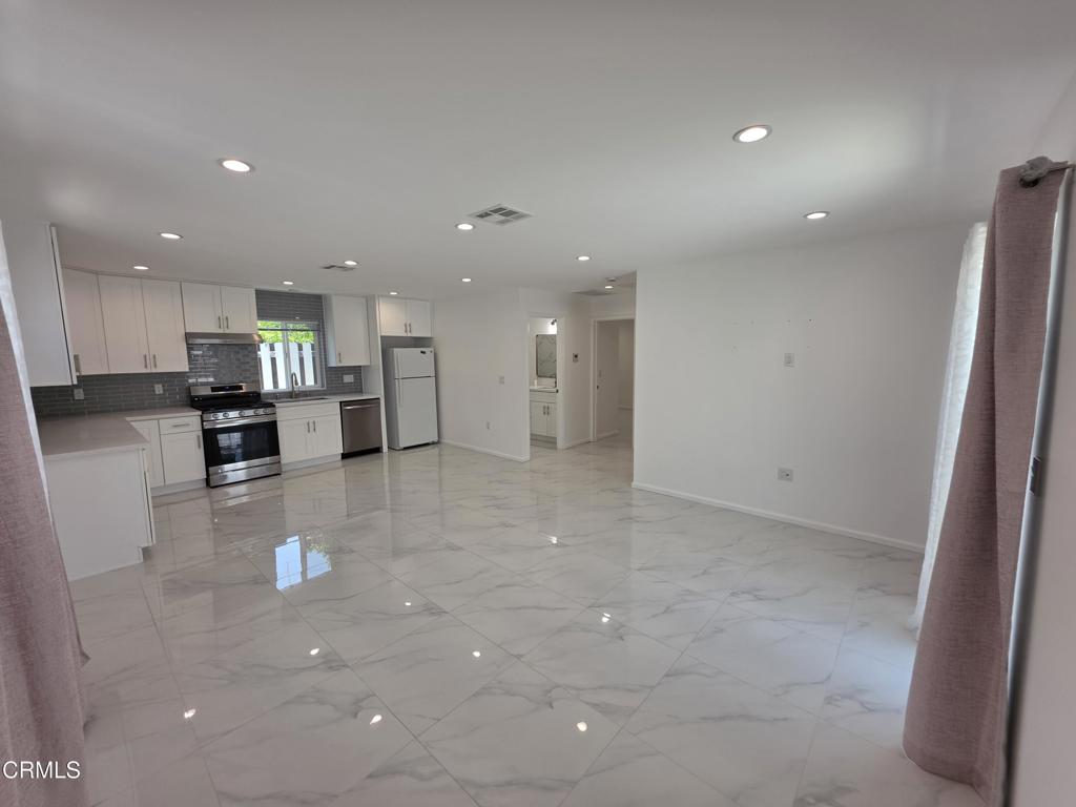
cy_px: 404
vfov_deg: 89.9
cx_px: 538
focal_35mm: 13
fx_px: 404
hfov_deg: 106.2
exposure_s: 1/120
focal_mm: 2.2
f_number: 1.9
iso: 25
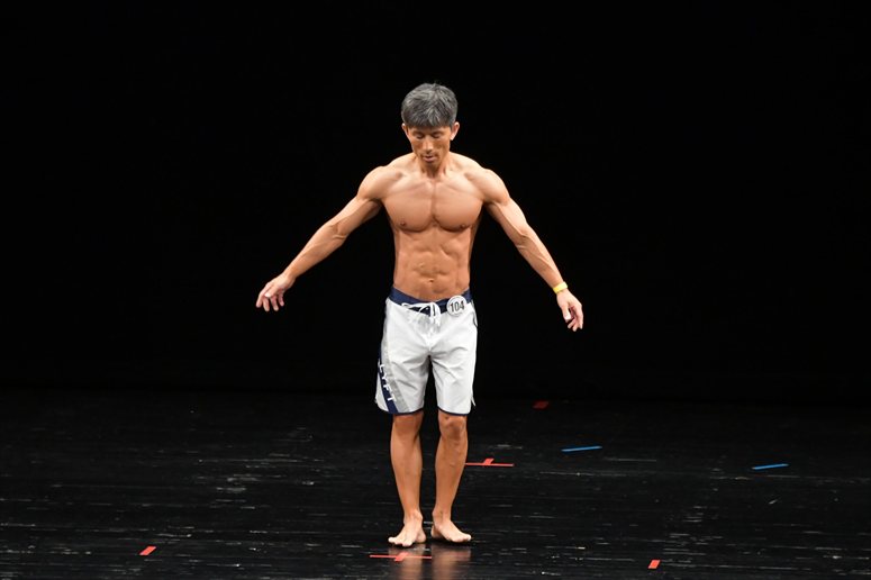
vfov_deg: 4.8
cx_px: 436
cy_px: 290
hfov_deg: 7.2
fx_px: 6892
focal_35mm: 285
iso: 3200
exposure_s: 1/400
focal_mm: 190
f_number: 5.6
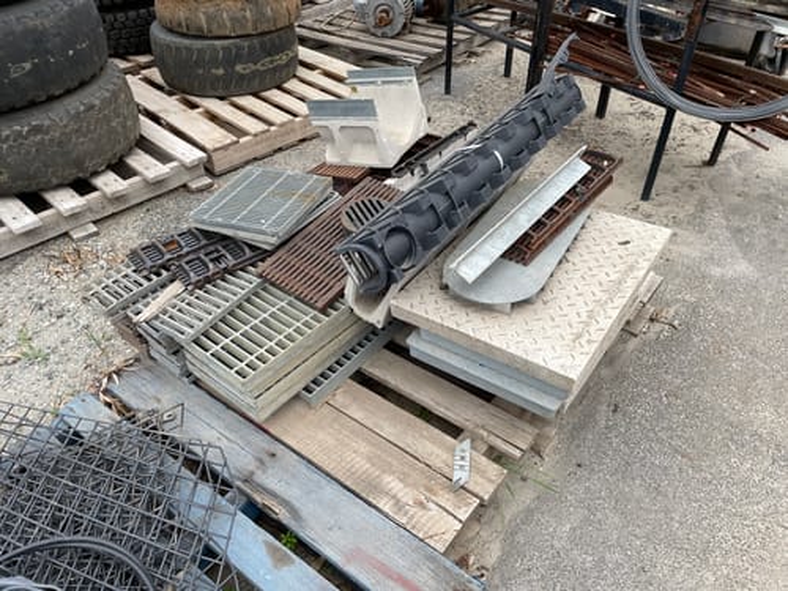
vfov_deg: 53.1
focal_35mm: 26
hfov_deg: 67.3
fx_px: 592
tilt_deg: -41.3
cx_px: 394
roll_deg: +5.0
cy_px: 296
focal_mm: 4.2
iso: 32
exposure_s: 1/445
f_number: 1.6
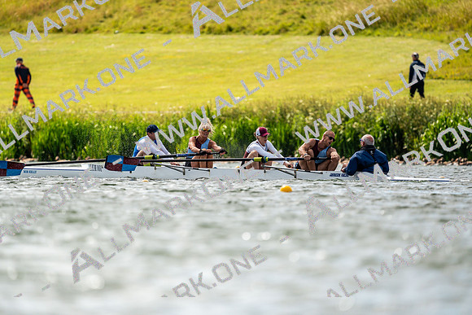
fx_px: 7868
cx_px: 236
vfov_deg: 2.3
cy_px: 158
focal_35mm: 600
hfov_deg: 3.4
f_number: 6.3
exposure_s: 1/2000
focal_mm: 600
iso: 320
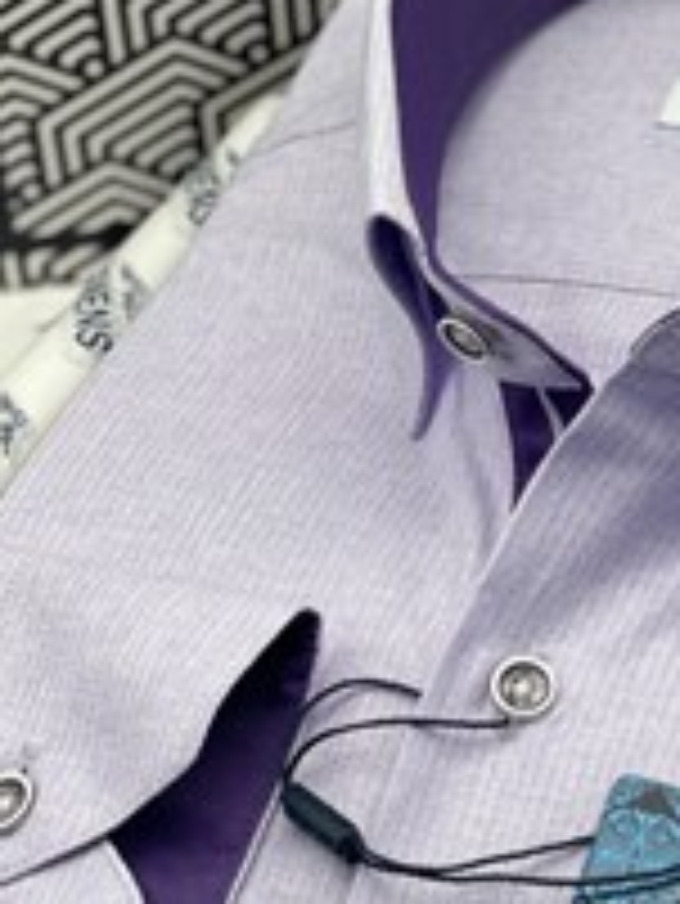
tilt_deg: -39.8
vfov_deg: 18.2
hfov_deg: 13.7
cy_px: 690
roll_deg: +1.3
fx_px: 2800
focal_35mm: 107
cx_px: 621
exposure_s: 1/111
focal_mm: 6
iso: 25
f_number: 2
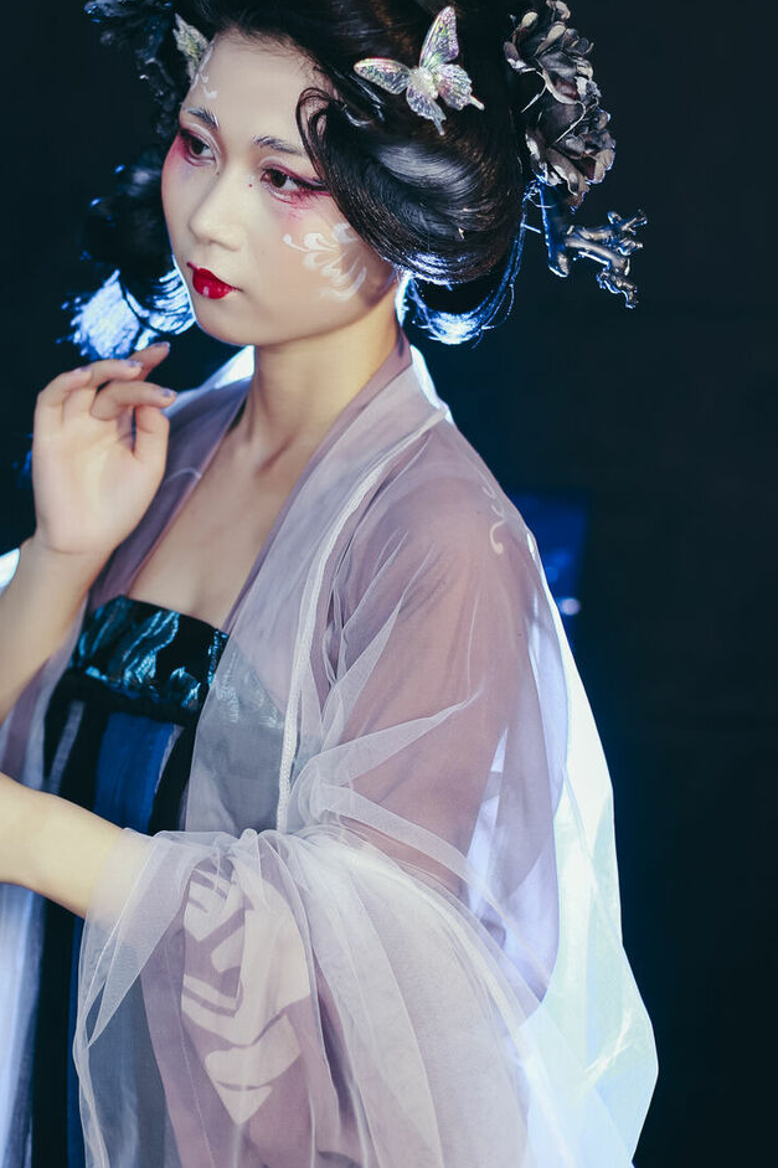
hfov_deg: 16.6
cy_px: 357
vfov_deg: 24.6
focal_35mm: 82
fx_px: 2659
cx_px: 236
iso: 320
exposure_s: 1/100
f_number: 2
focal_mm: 50
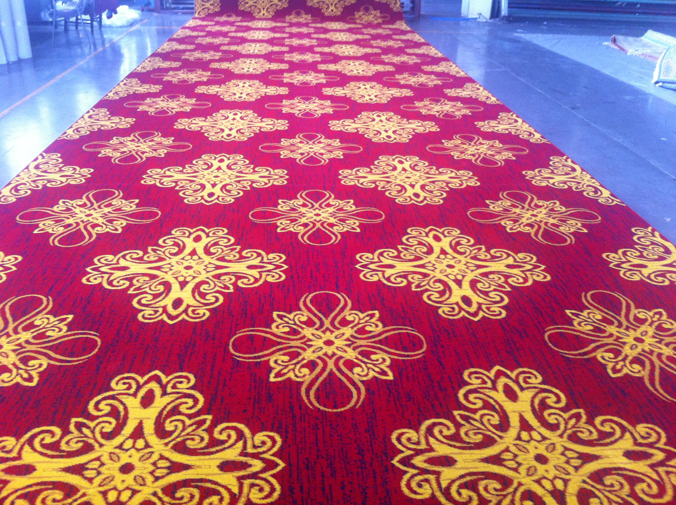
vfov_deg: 40.6
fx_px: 682
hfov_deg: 52.7
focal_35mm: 35
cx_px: 338
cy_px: 252
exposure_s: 1/15
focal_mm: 3.85
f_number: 2.8
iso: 125
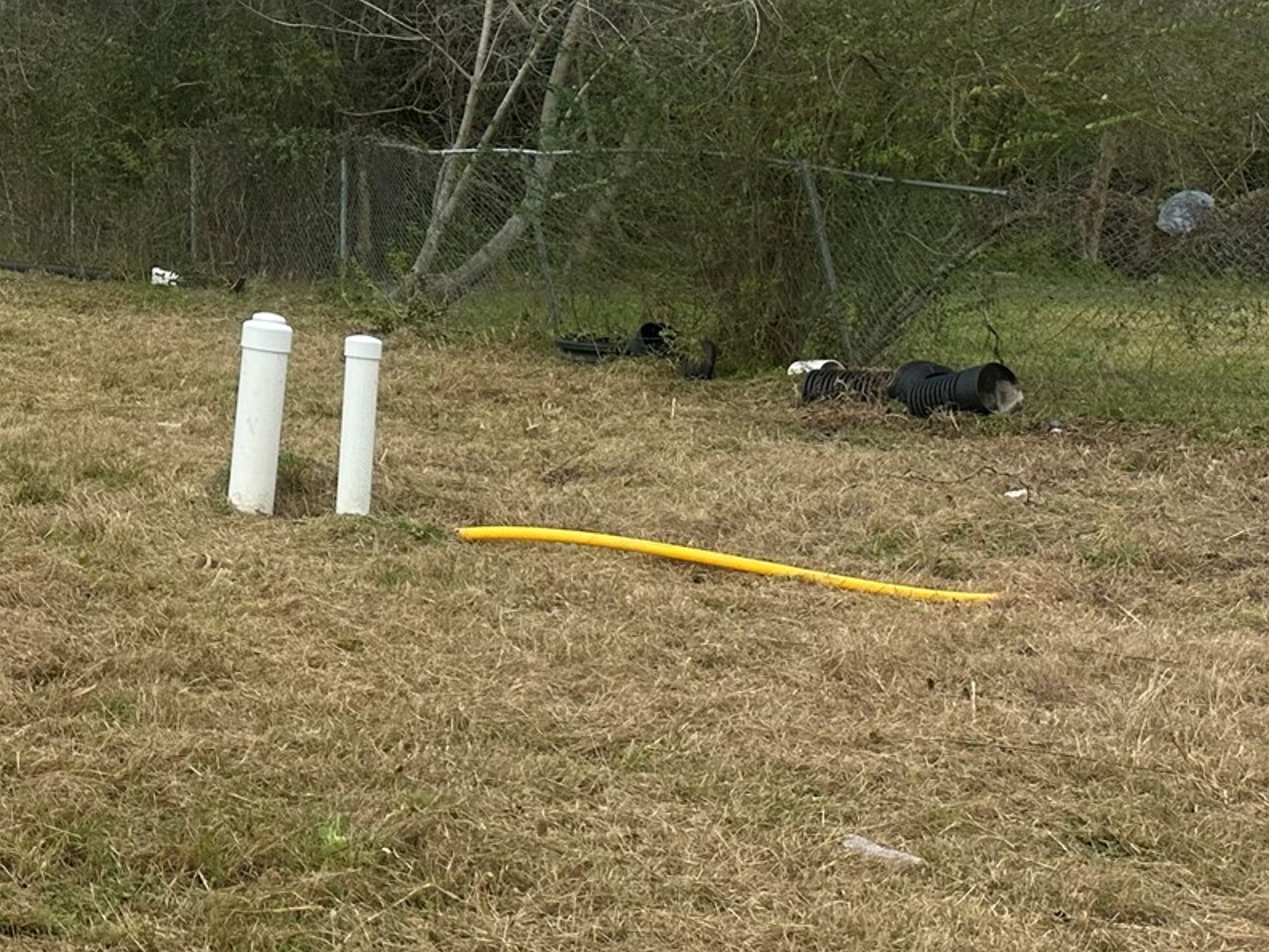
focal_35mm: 62
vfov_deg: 22.9
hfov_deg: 27.0
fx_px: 2273
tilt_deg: +1.7
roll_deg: -1.2
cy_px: 61
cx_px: -314
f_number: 1.78
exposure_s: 1/5263
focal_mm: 6.86
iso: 80
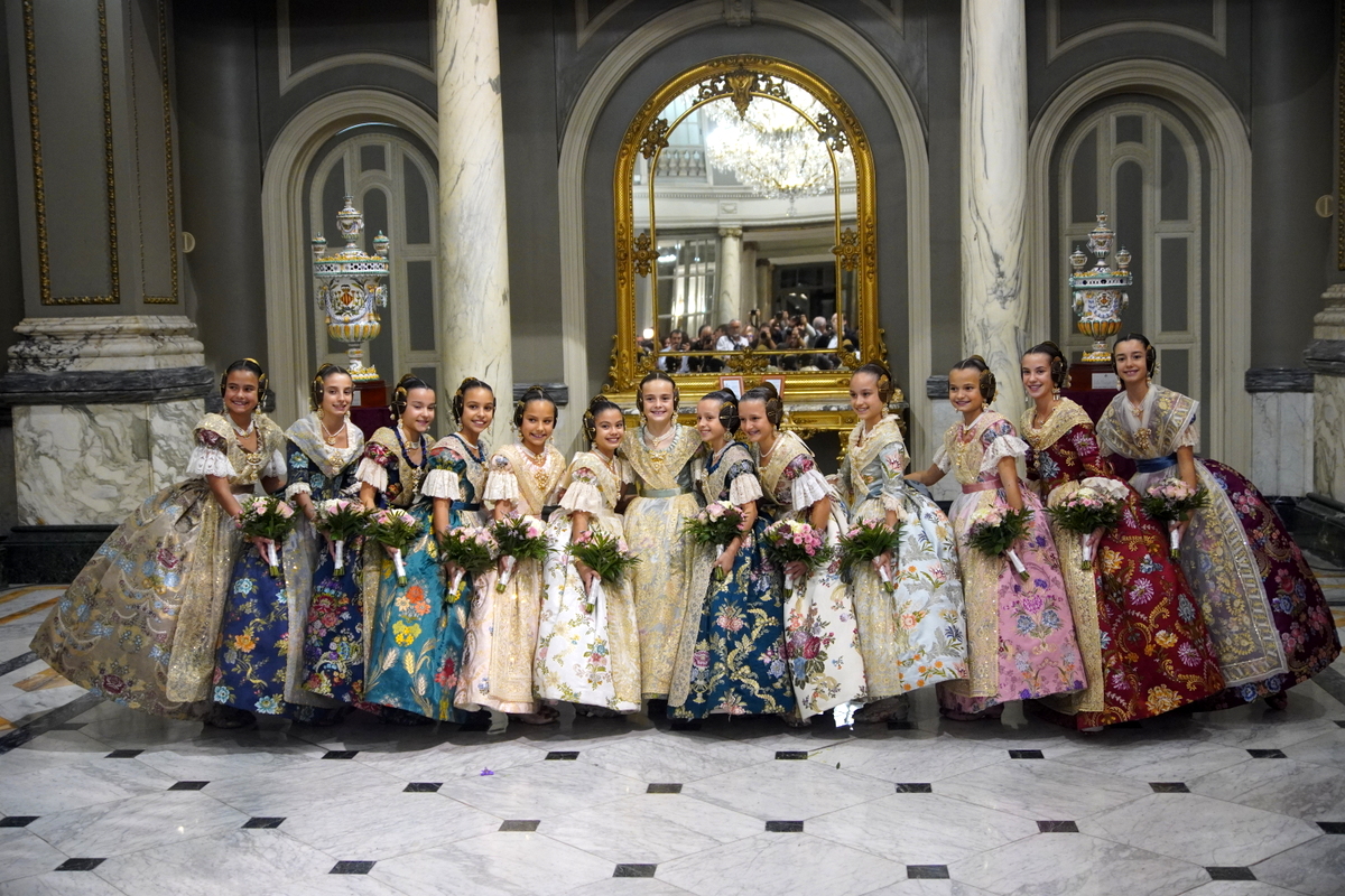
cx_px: 672
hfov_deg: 46.4
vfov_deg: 31.9
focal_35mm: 42
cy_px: 448
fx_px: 1569
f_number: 2.8
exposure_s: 1/160
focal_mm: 28
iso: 1600
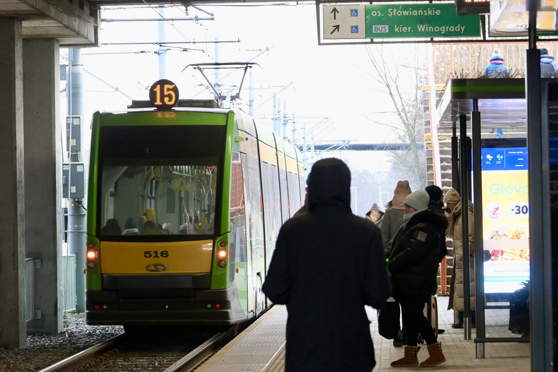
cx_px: 279
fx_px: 1743
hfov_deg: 18.2
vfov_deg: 12.2
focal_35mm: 112
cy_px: 186
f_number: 4.8
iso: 1250
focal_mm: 75
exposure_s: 1/60
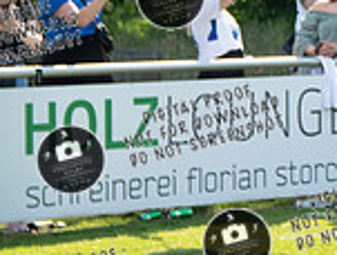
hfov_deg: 7.0
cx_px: 516
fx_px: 2693
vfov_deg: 5.4
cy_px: 25
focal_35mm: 276
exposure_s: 1/1000
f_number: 4
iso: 280
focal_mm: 50
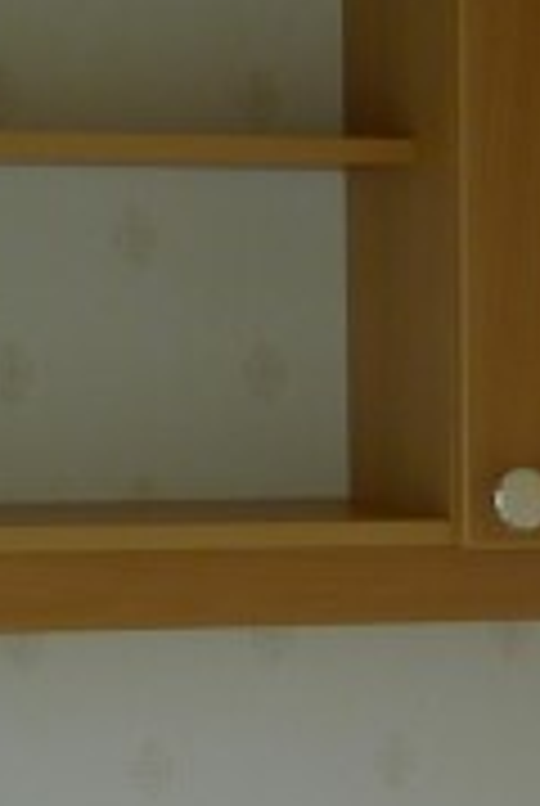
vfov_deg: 12.3
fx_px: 3451
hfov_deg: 8.8
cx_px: 695
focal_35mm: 154
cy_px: 1405
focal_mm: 5.1
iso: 80
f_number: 2
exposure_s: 1/80
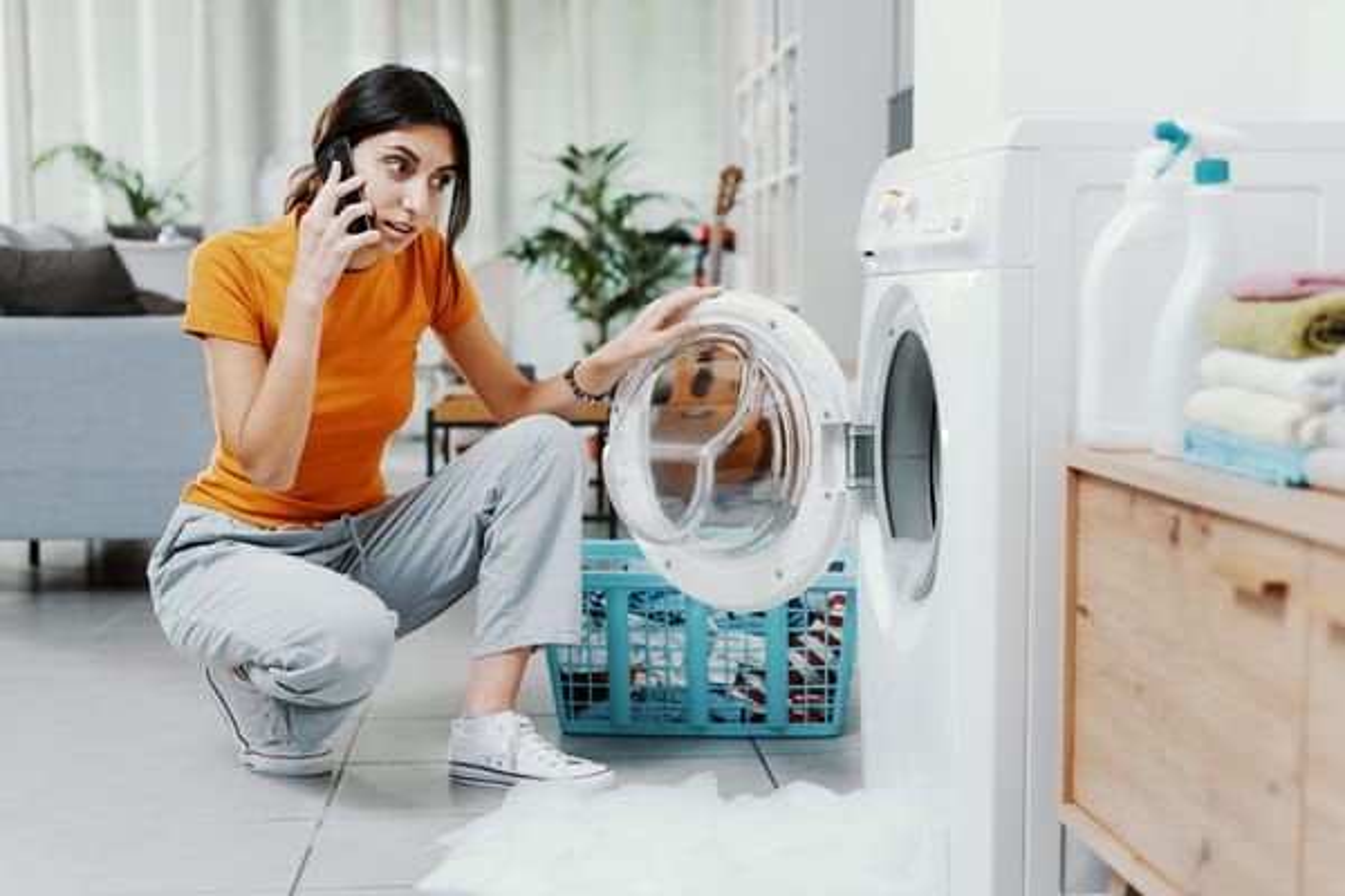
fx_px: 1868
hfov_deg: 39.6
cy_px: 448
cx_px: 672
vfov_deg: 27.0
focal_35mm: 50
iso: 160
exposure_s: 1/50
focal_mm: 50
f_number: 2.8
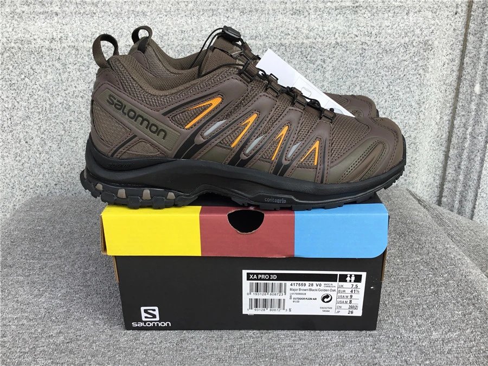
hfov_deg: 58.4
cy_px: 183
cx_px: 244
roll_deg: +1.4
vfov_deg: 45.4
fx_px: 437
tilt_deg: -22.4
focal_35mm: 31
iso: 25
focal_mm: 3.3
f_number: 2.4
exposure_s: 1/237
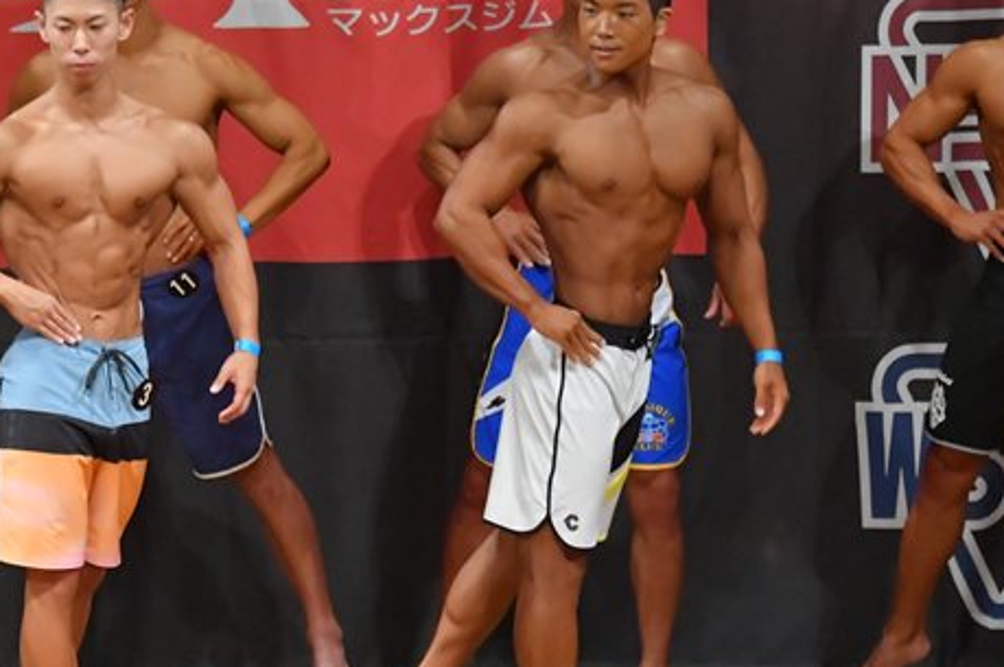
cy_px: 442
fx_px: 12007
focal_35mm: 431
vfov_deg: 3.2
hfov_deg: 4.8
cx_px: 191
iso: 8000
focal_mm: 170
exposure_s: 1/400
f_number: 5.6
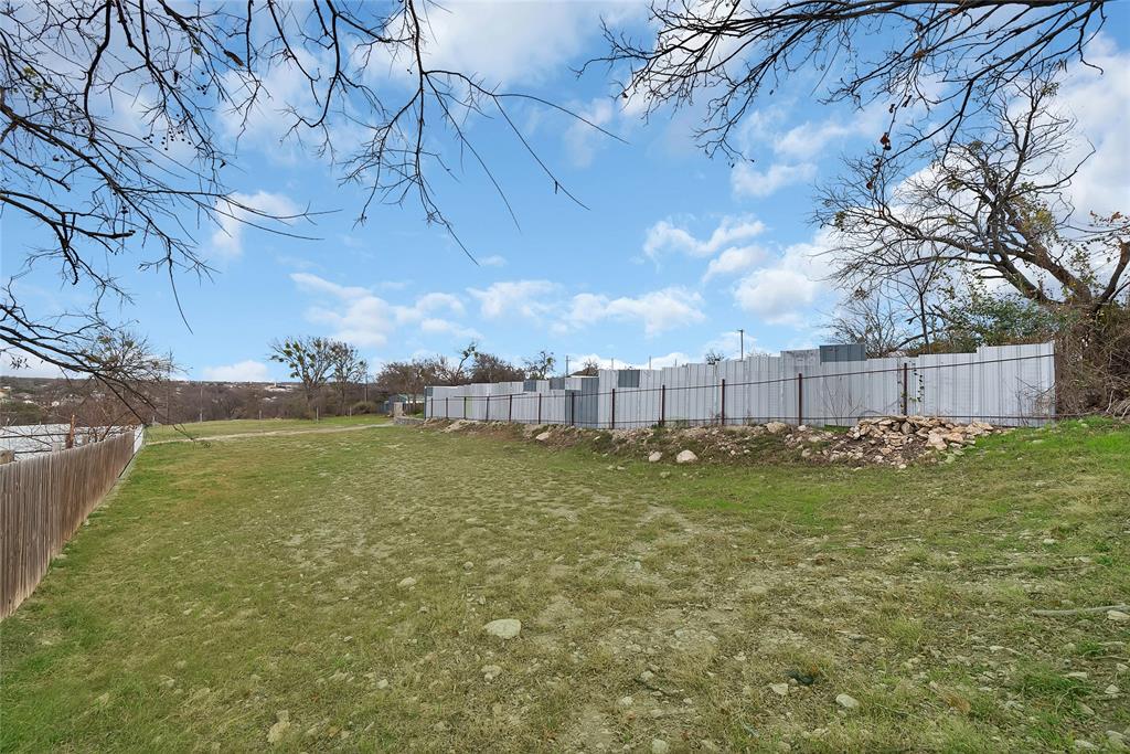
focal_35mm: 12
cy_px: 377
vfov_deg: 90.0
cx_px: 565
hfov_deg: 112.6
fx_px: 377
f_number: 9
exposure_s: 1/125
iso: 640
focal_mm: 12
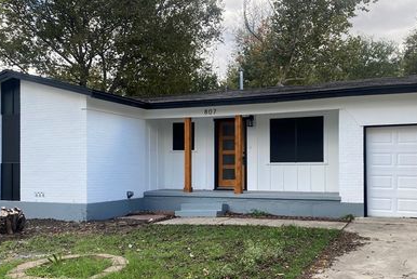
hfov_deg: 53.9
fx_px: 406
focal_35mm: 35
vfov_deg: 37.8
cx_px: 254
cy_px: 167
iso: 32
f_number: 1.8
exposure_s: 1/351
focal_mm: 4.25
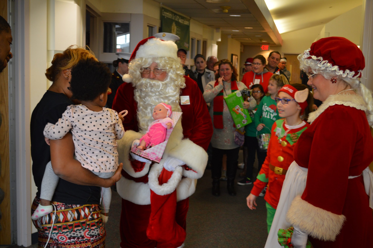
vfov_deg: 30.8
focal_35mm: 44
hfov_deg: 45.0
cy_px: 124
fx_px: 450
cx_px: 186
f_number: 4.5
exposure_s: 1/40
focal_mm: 29
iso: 400
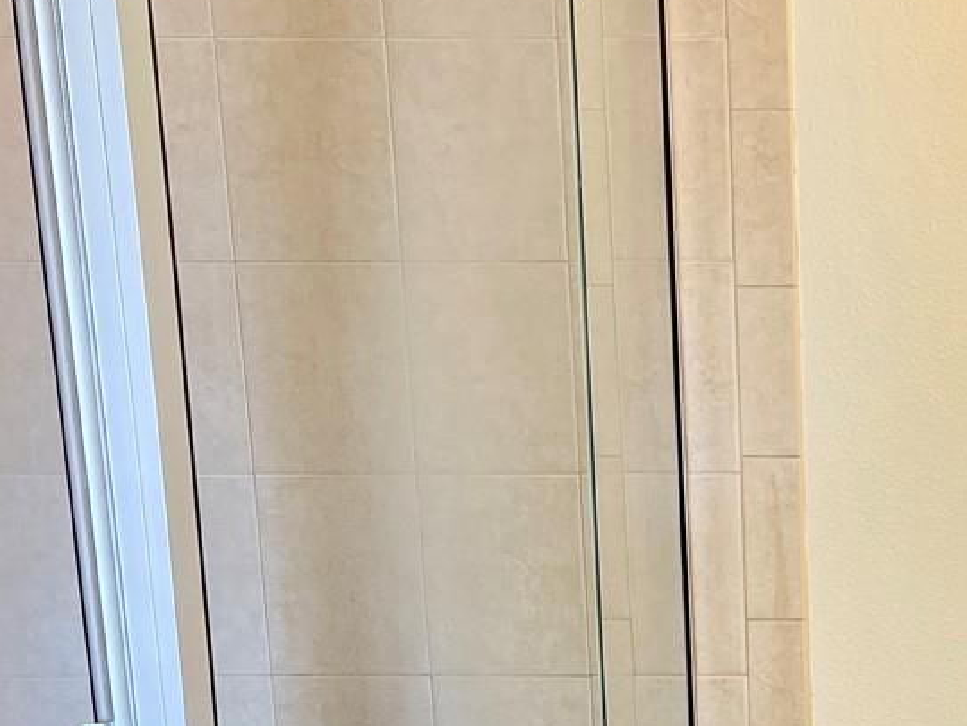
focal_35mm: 77
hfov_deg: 24.3
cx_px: 944
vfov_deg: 18.2
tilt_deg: -13.7
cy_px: 877
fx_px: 2151
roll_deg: +0.2
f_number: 1.6
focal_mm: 5.1
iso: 125
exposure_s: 1/60
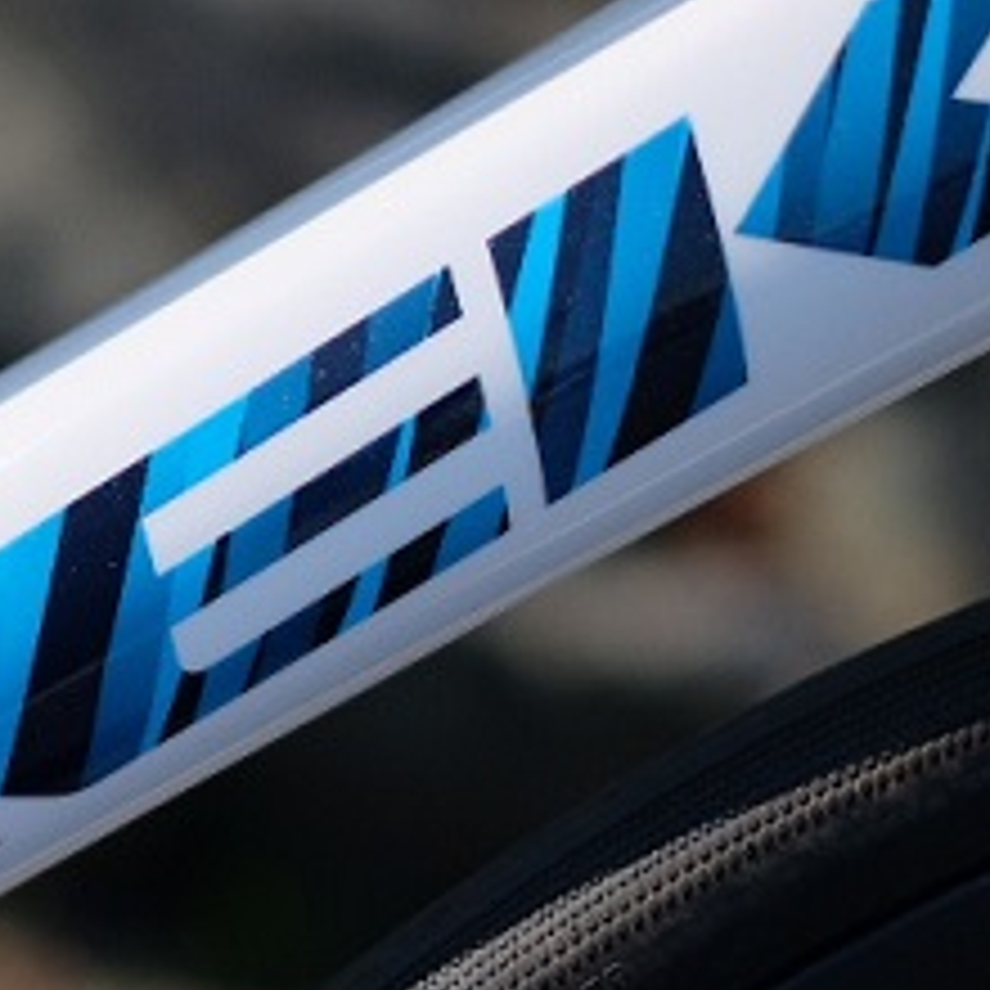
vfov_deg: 14.2
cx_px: -40
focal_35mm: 123
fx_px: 3980
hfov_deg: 13.9
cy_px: 644
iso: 800
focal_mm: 35
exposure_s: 1/28000
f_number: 1.4
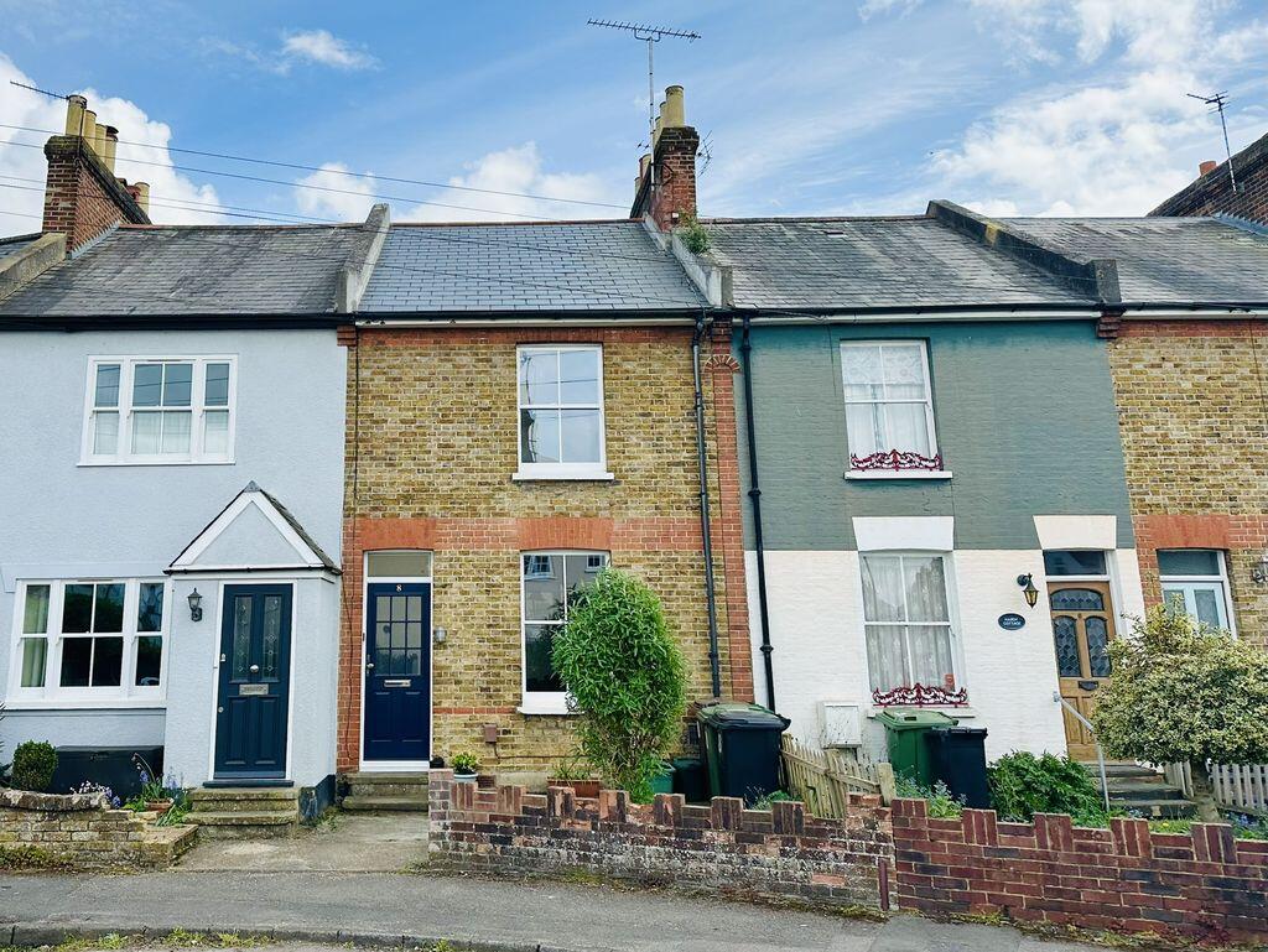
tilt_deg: +13.2
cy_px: 476
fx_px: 880
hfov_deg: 71.6
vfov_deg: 56.9
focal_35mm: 24
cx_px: 634
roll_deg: +0.2
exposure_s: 1/4016
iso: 80
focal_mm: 6.86
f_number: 1.78
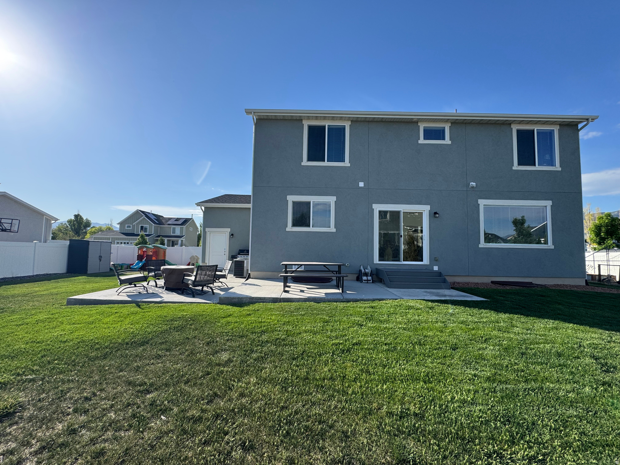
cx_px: 310
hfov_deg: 102.1
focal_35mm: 14
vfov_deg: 85.7
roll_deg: -1.0
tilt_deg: +3.5
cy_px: 232
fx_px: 251
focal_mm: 2.22
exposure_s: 1/1143
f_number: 2.2
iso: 50
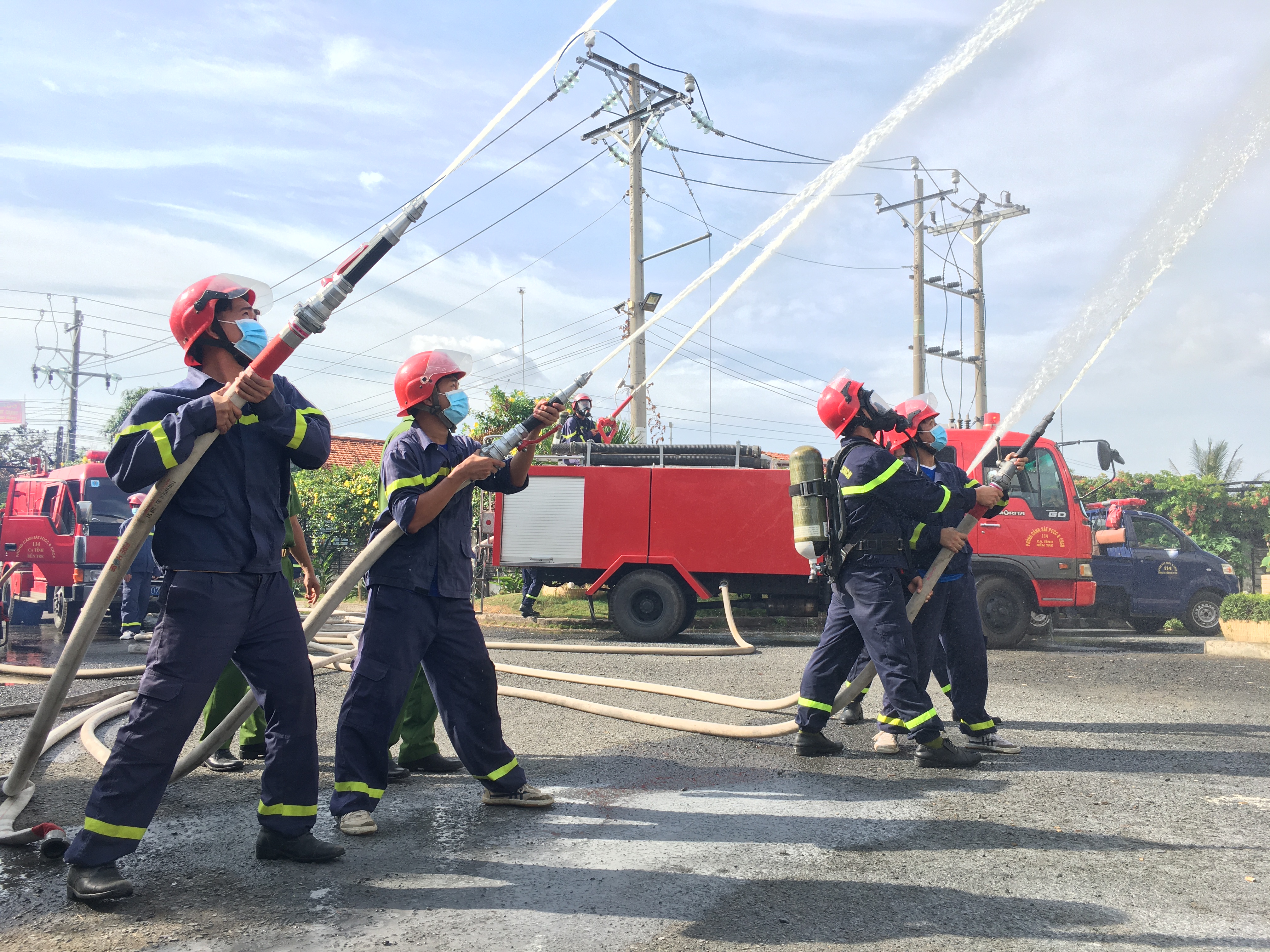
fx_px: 1064
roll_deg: -0.6
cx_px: 635
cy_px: 476
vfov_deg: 48.2
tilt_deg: +5.4
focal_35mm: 29
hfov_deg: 61.7
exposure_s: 1/732
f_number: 2.2
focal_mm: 4.15
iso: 25
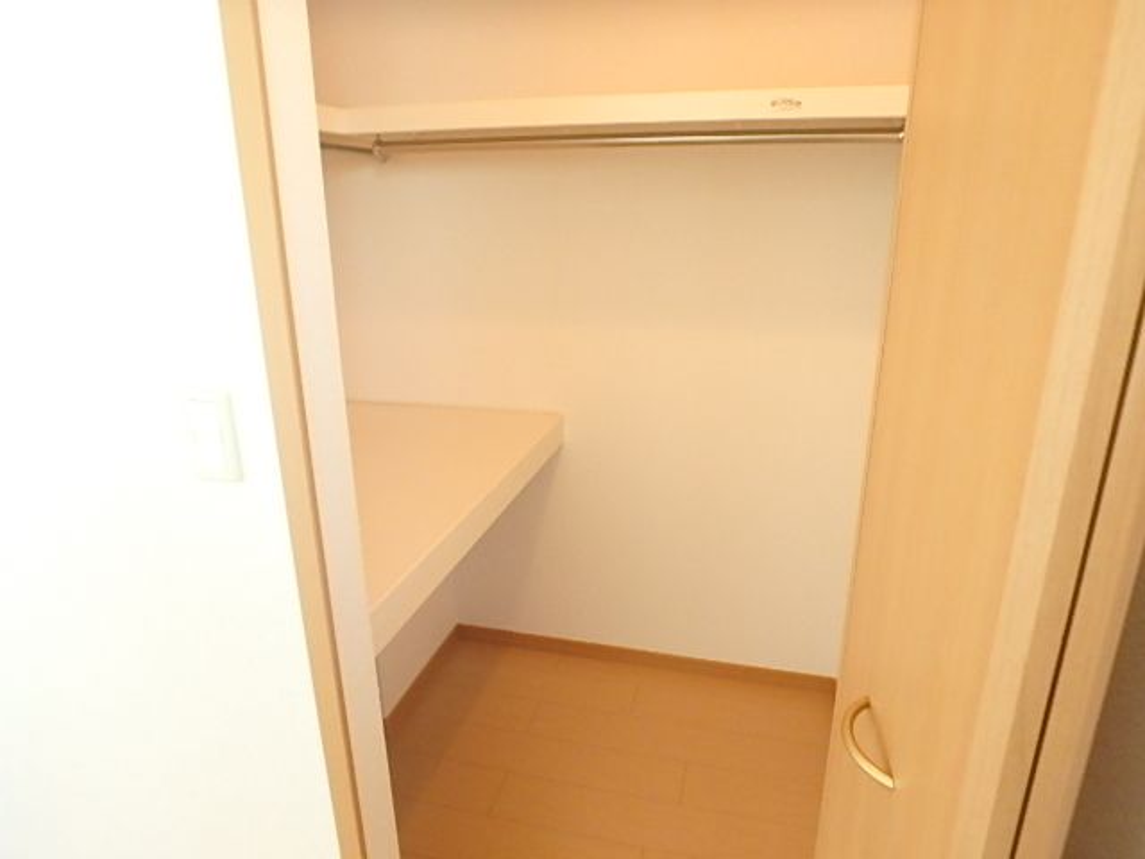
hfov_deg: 79.0
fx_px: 695
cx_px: 572
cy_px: 430
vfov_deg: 63.4
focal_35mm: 21
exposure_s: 1/25
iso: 800
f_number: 3.5
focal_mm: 3.7
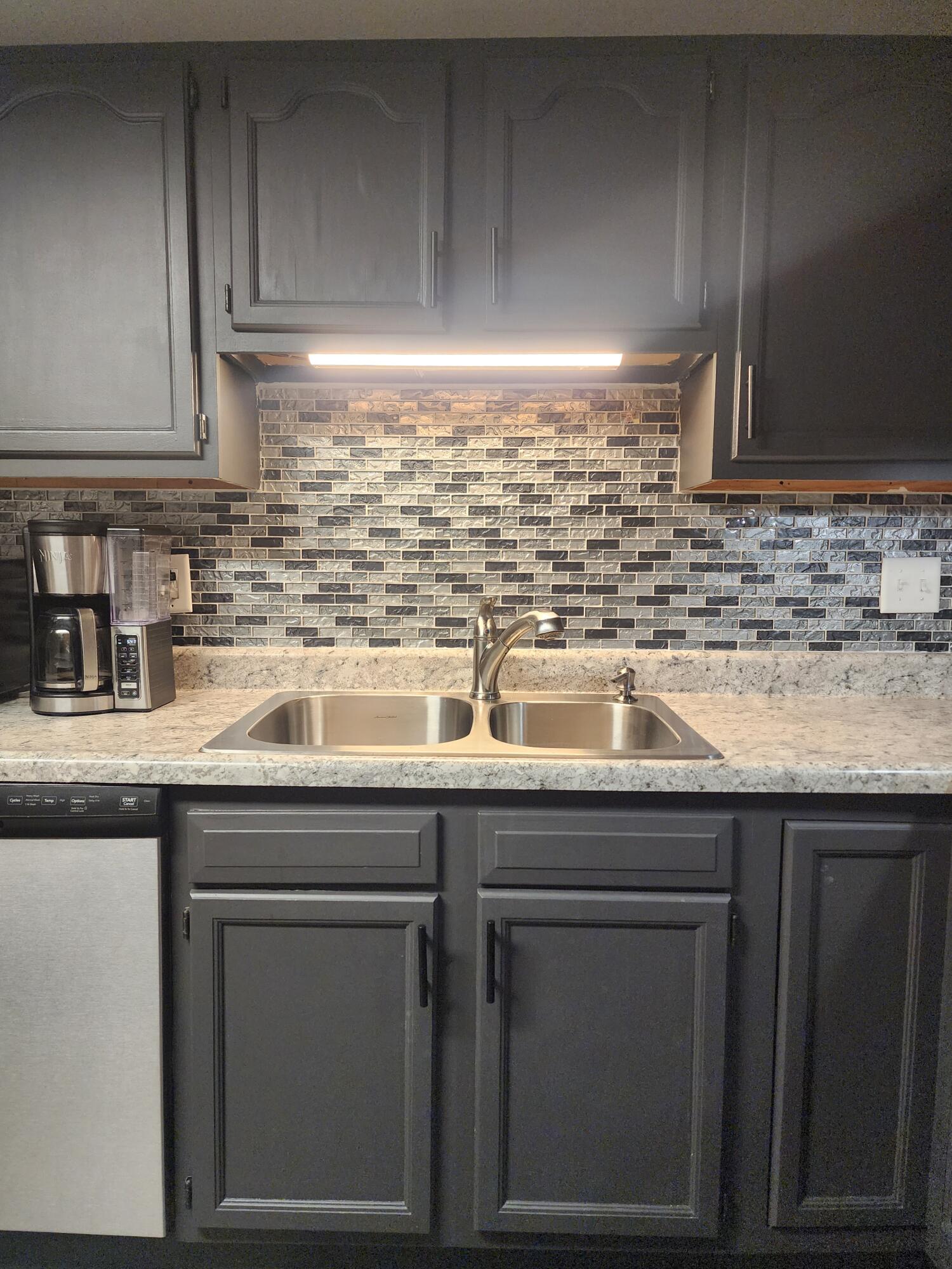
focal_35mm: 23
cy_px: 634
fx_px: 843
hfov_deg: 58.9
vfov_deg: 73.9
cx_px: 476
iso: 640
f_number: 1.8
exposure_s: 1/120
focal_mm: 6.4
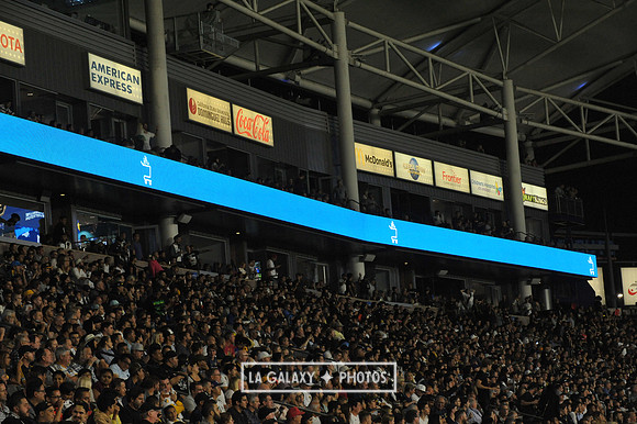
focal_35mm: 116
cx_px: 318
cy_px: 212
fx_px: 2051
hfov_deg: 17.7
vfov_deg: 11.8
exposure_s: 1/320
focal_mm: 116
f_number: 9
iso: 3200
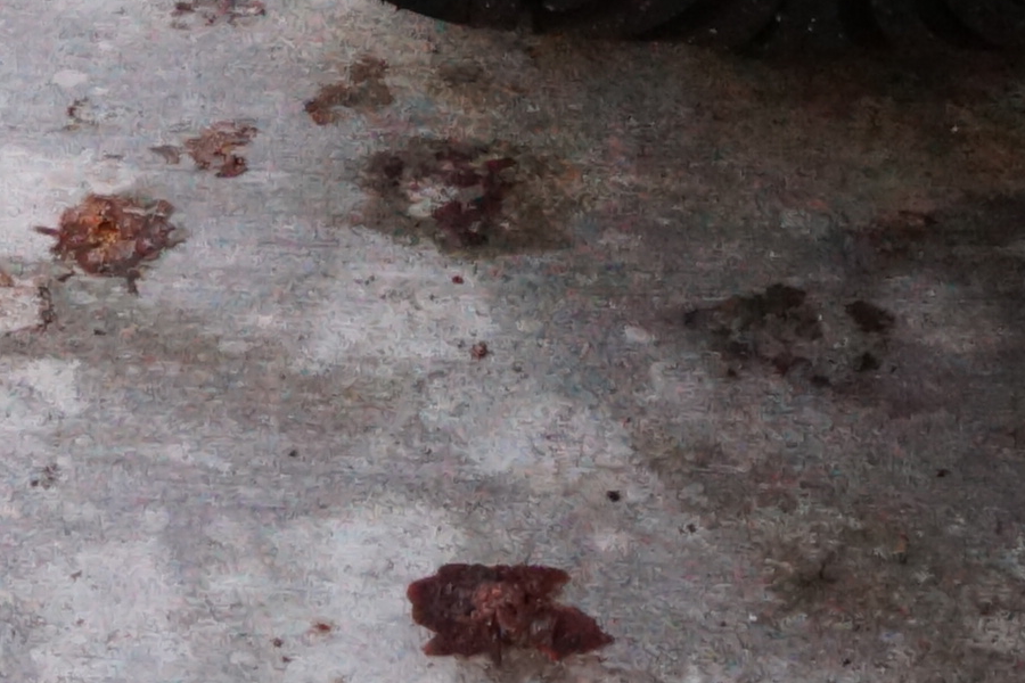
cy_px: -1429
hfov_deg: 10.3
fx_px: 5694
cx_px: 617
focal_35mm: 200
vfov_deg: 6.3
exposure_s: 1/60
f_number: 7.1
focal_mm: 20
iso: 1000
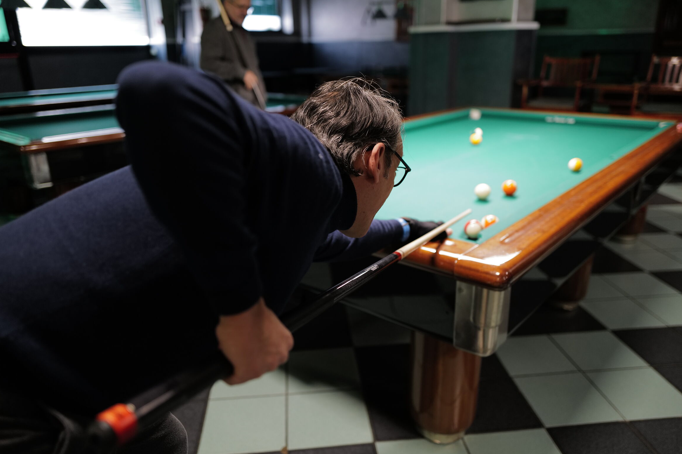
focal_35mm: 29
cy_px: 228
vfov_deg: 45.0
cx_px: 337
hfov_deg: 63.7
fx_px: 549
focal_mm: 28
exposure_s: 1/125
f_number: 1.8
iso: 800
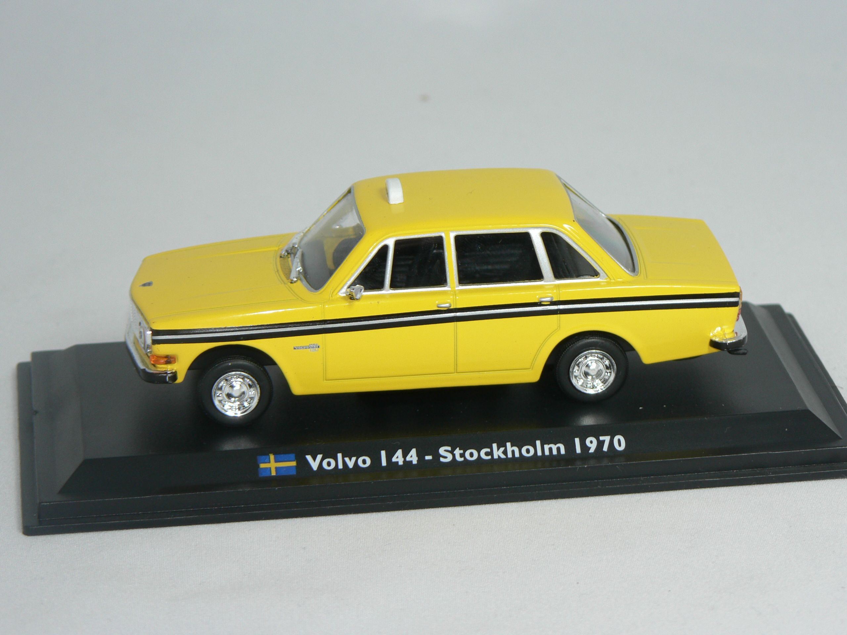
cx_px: 424
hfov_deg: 13.4
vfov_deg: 10.1
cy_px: 318
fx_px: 3597
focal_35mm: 147
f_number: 3.3
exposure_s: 1/60
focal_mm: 24.6
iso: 80
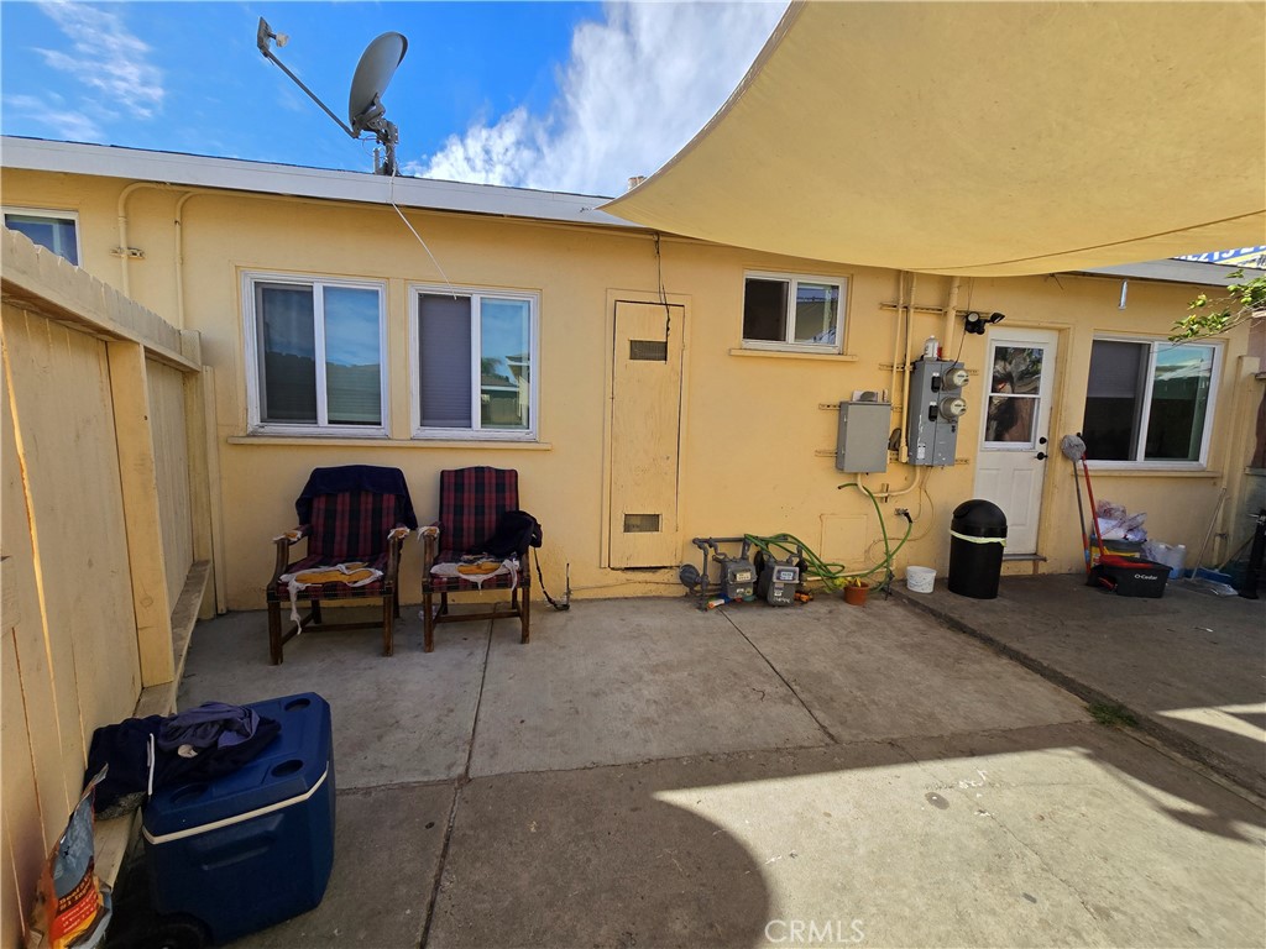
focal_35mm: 13
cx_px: 633
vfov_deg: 89.9
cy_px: 474
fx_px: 475
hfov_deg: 106.2
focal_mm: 2.2
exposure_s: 1/1614
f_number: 2.2
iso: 50
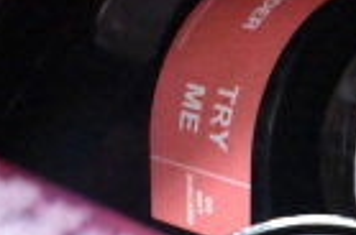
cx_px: 766
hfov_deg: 13.0
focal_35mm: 132
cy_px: 349
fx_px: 1302
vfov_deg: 10.0
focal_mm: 20
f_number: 3.8
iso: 11400
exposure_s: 1/30
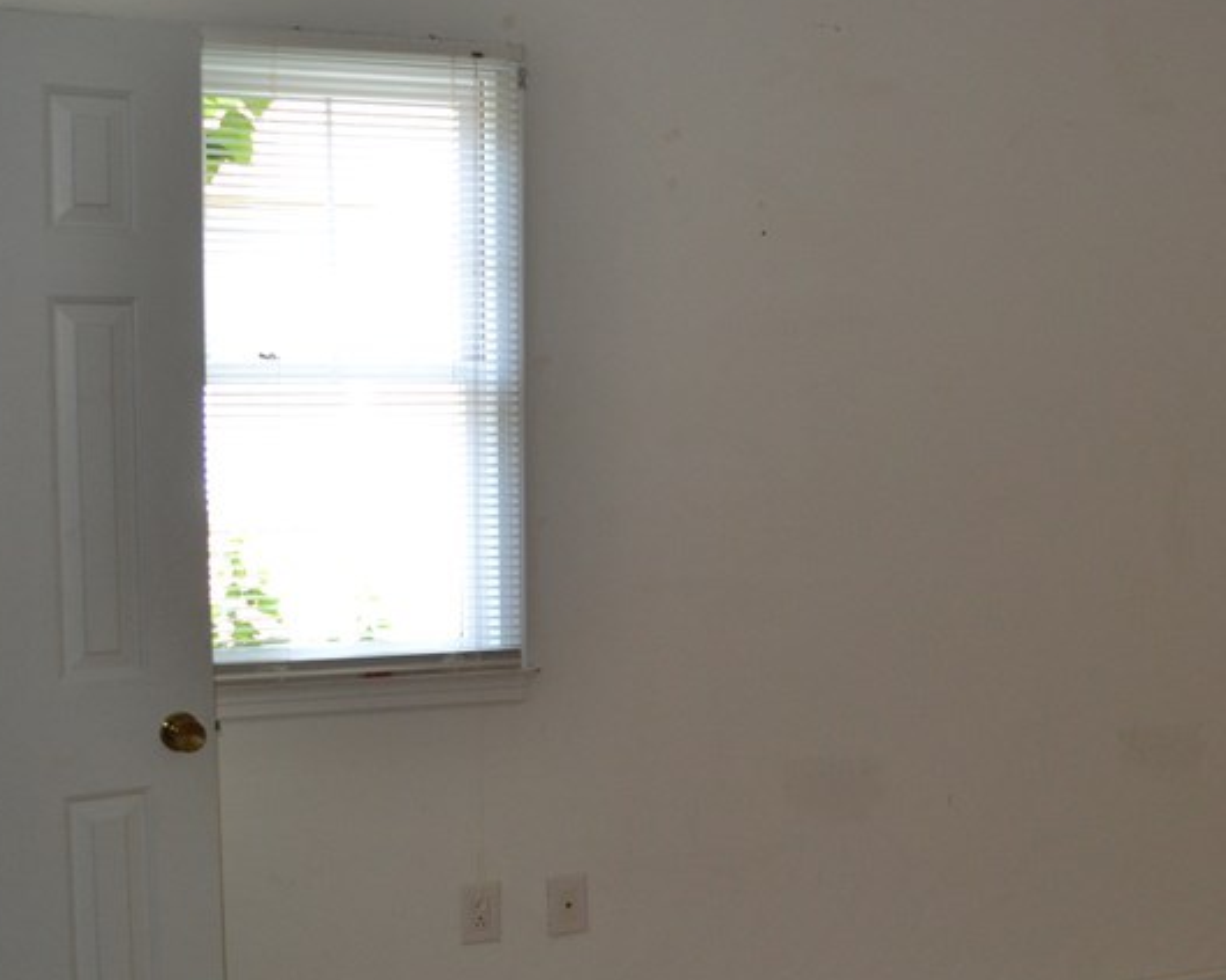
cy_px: 542
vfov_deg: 29.1
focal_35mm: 52
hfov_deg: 34.8
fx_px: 1886
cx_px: 1001
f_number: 3.5
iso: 640
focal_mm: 18
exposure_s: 1/60
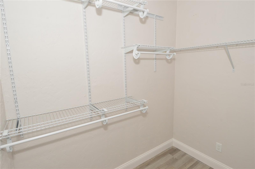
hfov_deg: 90.1
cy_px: 84
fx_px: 127
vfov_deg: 67.3
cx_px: 128
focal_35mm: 18
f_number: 11
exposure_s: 1/60
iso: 400
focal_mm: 12
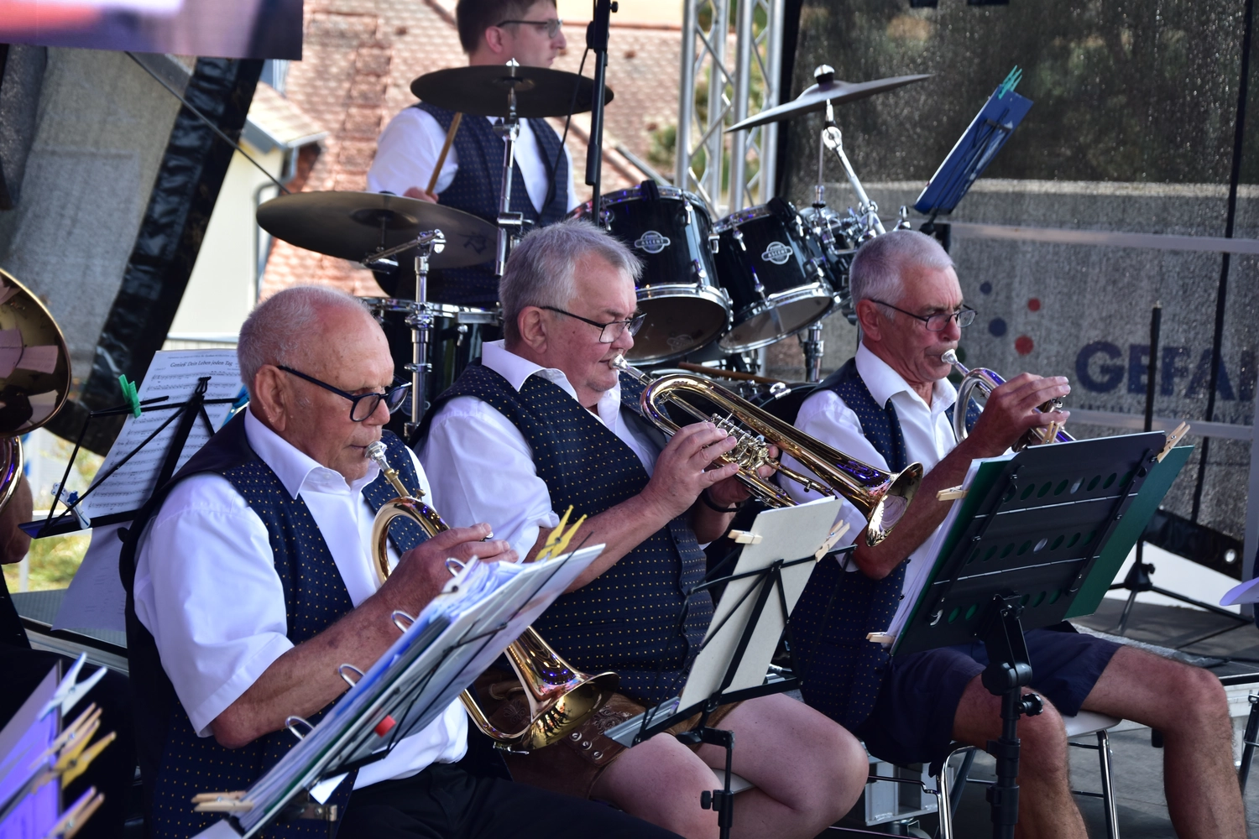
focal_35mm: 93
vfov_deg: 14.7
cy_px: 420
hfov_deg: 21.9
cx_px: 630
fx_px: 3252
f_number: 5.3
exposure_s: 1/250
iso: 200
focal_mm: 62
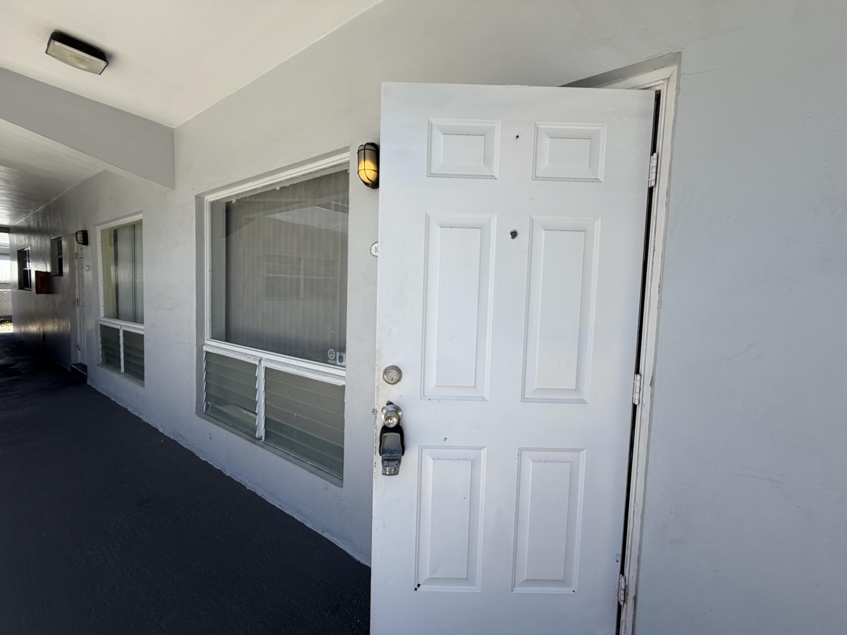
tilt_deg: -5.0
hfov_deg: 102.1
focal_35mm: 14
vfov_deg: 85.7
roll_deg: -2.4
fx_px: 343
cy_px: 318
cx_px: 424
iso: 40
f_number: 2.2
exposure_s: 1/770
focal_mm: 2.22
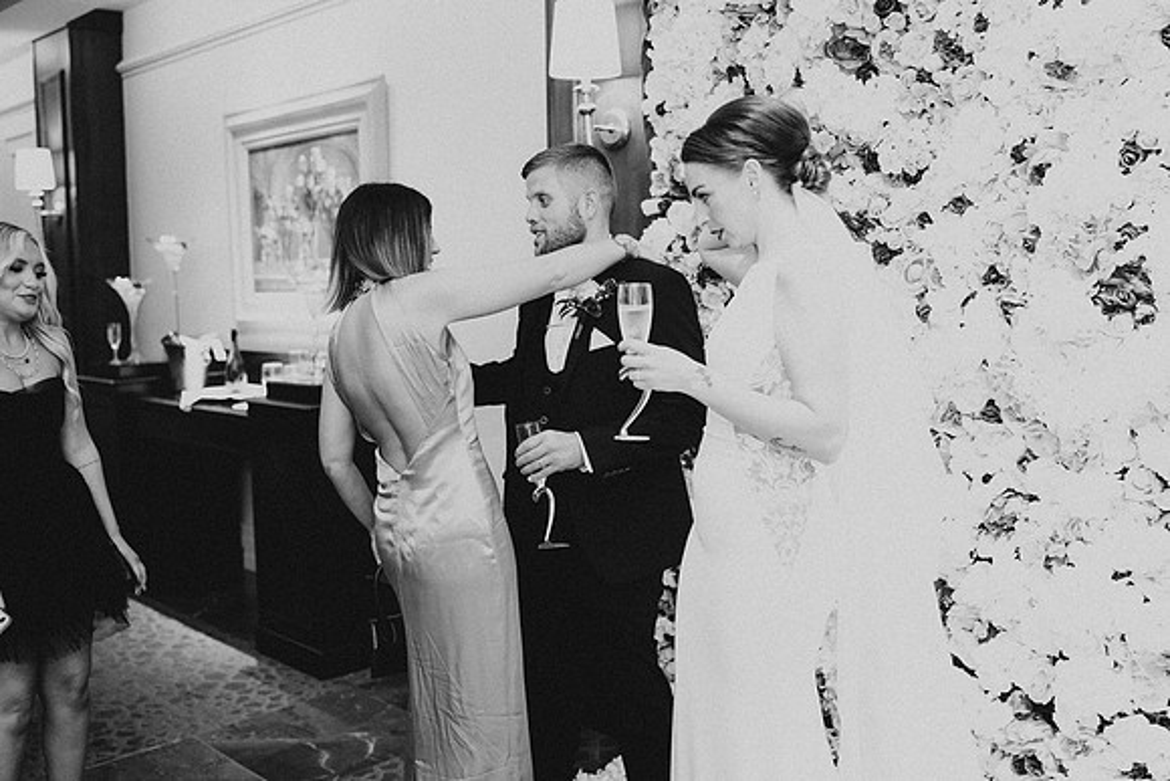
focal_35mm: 35
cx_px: 585
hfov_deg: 54.4
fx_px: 1138
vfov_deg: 37.9
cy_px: 390
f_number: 2.2
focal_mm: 35
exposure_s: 1/200
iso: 640
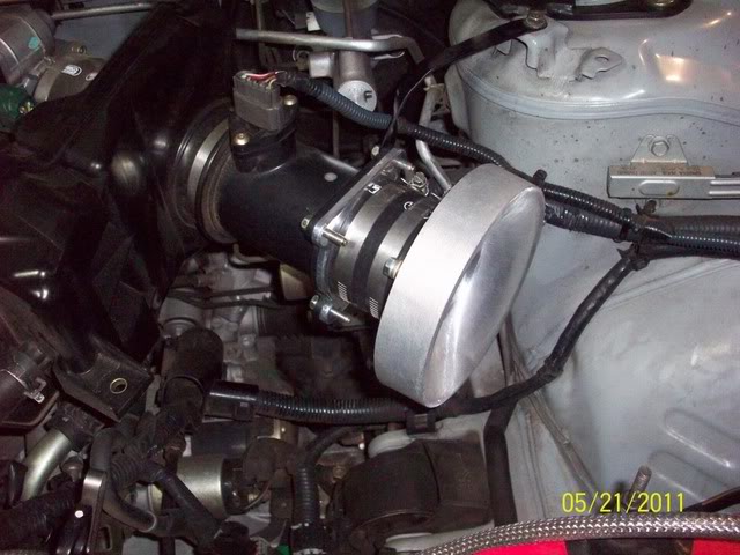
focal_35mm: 37
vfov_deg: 38.7
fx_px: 791
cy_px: 278
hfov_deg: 50.1
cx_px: 370
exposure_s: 1/45
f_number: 2.8
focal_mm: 6.2
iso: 400
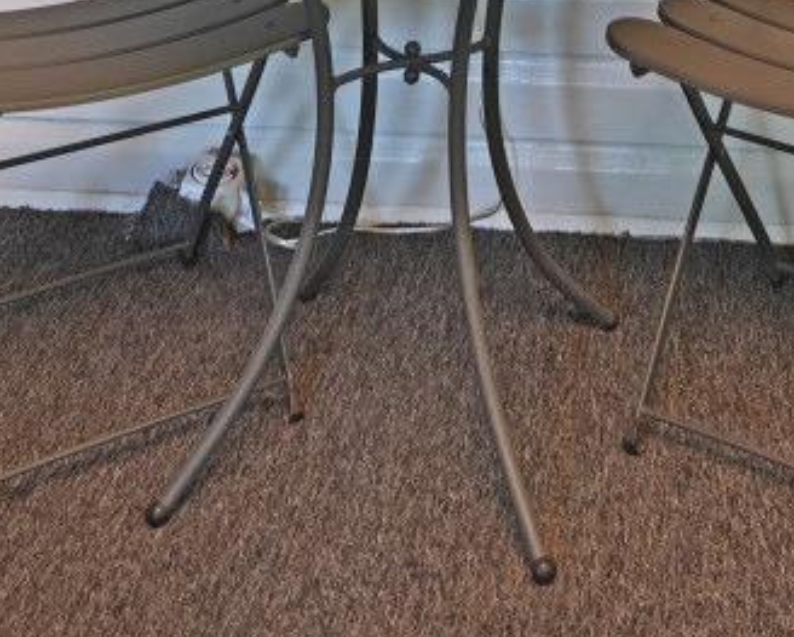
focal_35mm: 60
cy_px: -545
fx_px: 1411
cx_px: 608
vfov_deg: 18.8
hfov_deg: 30.8
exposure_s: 1/60
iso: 560
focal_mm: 14
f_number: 4
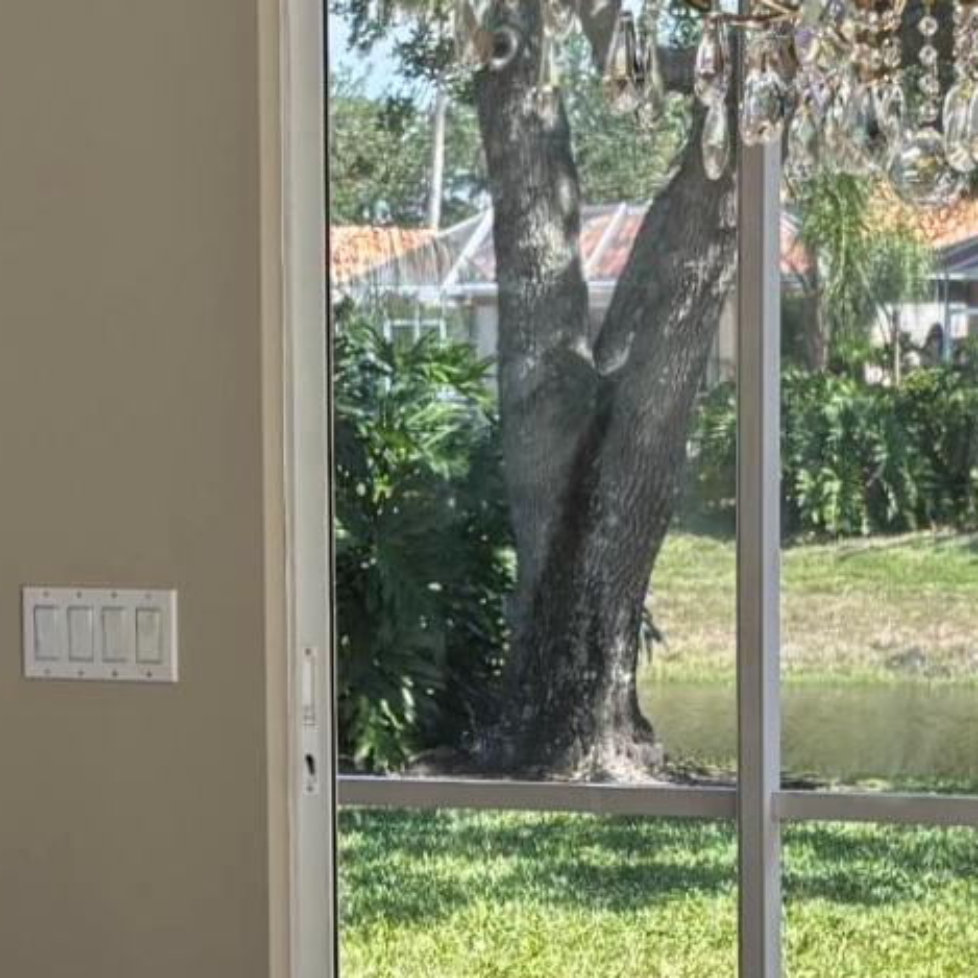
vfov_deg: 12.4
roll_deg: -0.1
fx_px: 4507
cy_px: 682
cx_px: 136
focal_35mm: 141
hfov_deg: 12.3
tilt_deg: -4.3
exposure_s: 1/486
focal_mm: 5.96
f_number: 1.6
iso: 50
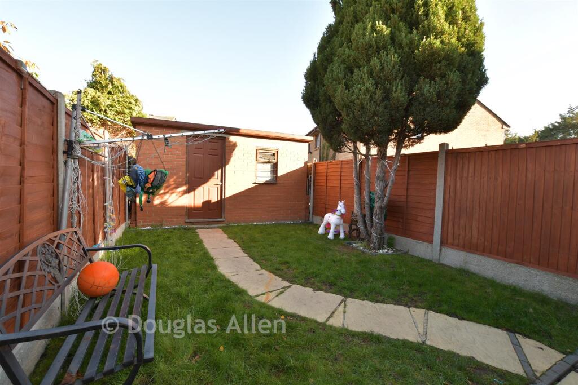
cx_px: 289
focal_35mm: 15
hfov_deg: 100.4
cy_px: 192
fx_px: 241
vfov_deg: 77.3
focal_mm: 10
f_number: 8
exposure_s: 1/40
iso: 125
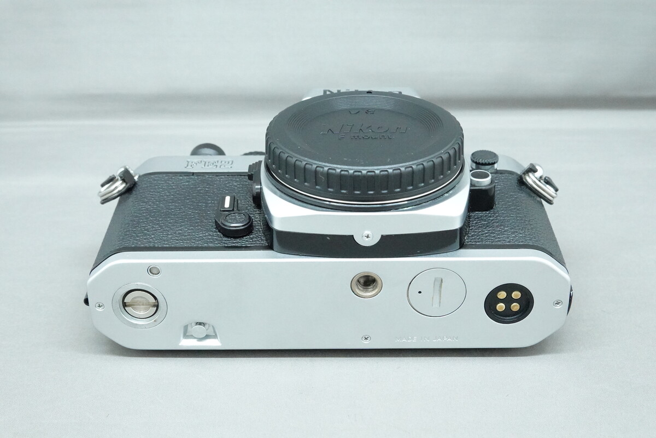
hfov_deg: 36.2
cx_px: 328
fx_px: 1002
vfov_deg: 24.6
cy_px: 219
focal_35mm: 55
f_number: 5.6
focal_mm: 20.26
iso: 3200
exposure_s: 1/60
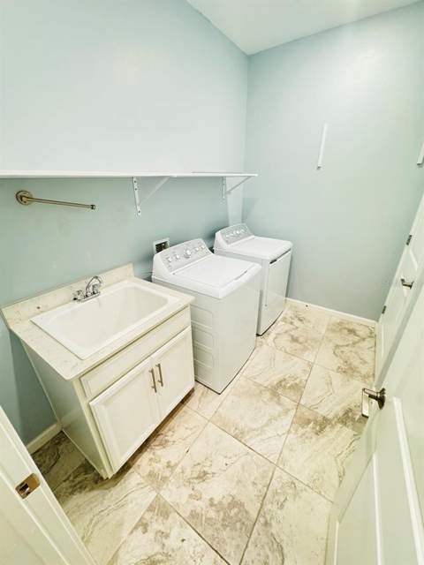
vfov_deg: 102.1
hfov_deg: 85.7
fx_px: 229
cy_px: 282
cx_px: 212
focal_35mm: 14
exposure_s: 1/60
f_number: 2.2
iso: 500
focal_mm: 2.22
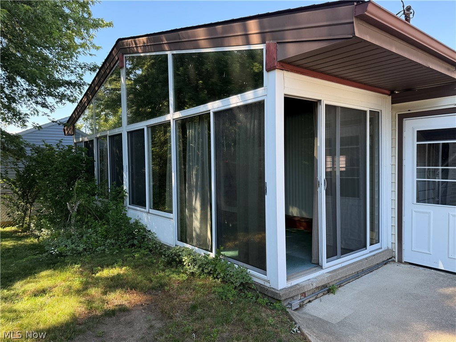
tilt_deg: -1.3
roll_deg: +0.4
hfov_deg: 71.6
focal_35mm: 24
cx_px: 228
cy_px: 171
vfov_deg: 56.8
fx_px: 316
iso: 100
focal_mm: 6.76
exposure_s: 1/470
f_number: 1.78
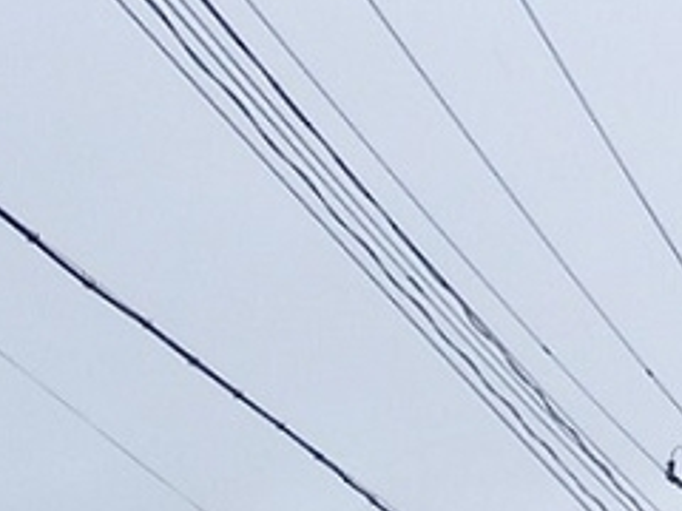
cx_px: -318
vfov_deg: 11.4
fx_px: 2463
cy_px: 761
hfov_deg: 14.7
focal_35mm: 125
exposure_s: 1/320
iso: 125
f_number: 3
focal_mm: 4.5
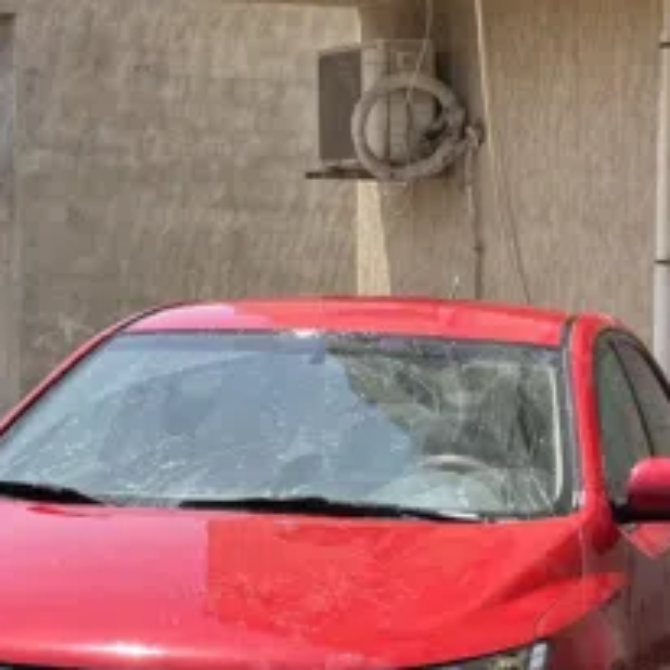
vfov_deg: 13.2
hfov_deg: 13.2
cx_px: 371
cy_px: 533
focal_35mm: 132
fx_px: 2891
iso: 25
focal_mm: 9
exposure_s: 1/221
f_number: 2.8
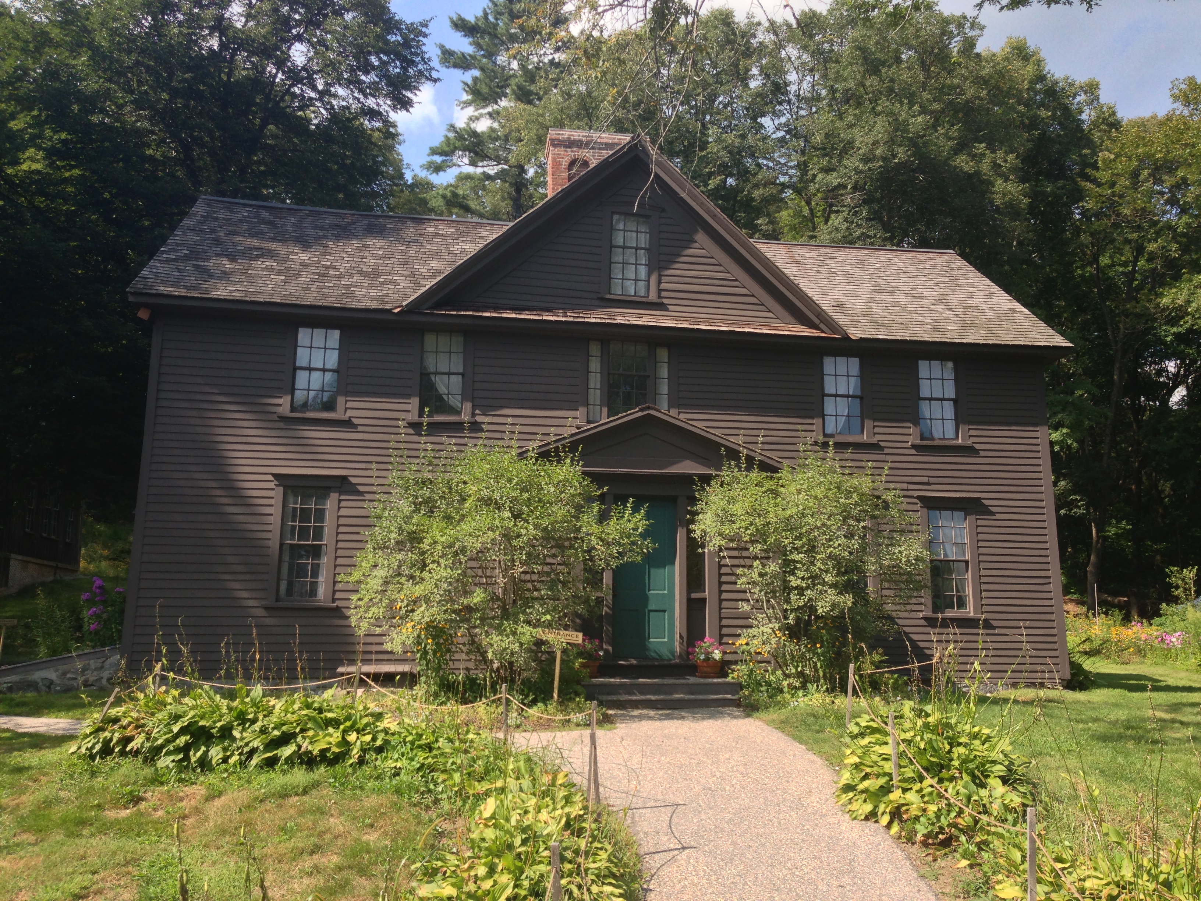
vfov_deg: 42.9
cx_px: 600
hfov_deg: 55.4
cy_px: 450
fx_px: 1145
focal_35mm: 33
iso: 50
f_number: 2.4
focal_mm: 4.13
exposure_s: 1/589
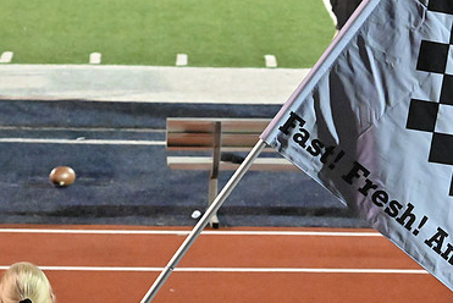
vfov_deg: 8.4
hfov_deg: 12.5
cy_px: 222
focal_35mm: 164
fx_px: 2065
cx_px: 274
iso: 22800
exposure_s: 1/800
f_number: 5.6
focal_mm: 70
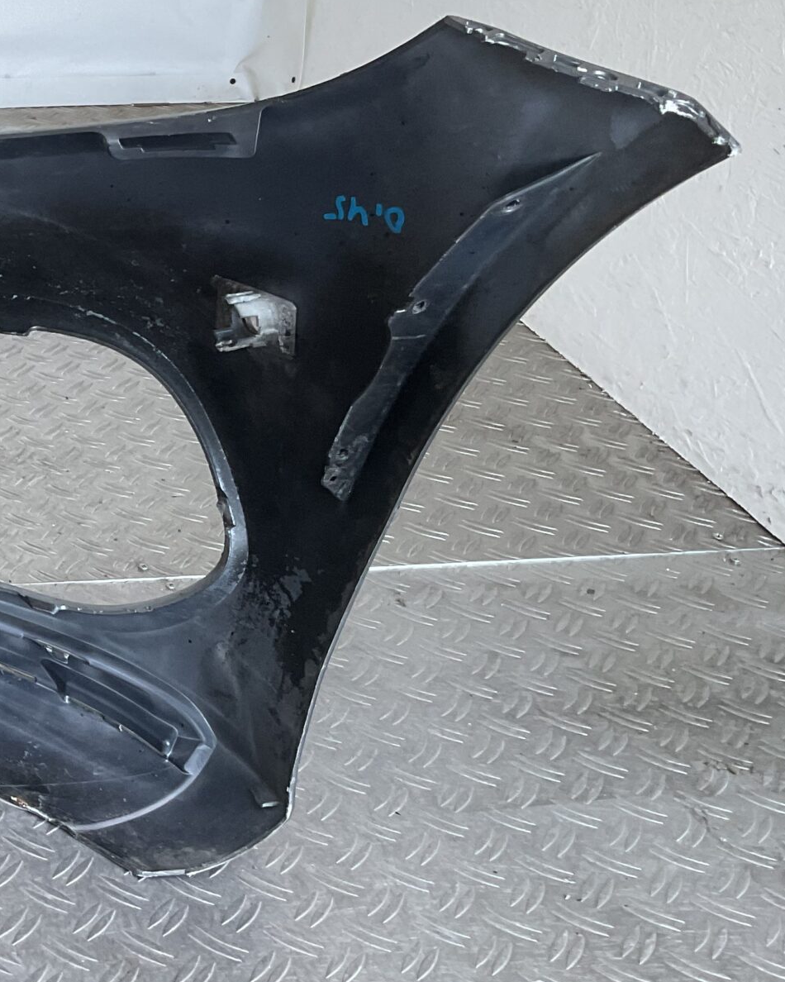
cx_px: -254
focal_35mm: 61
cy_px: 373
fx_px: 1772
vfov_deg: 30.8
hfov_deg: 22.2
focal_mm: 3
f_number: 1.8
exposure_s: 1/50
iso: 50
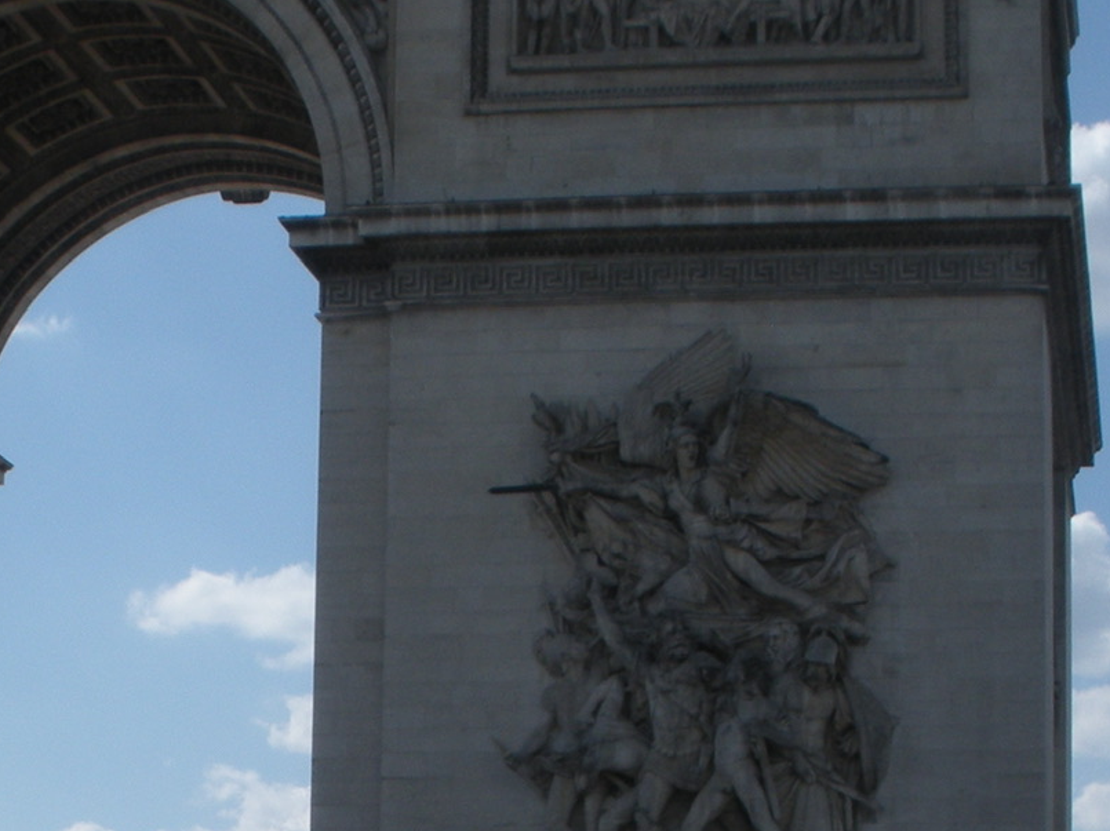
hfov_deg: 17.5
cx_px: 346
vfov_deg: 12.9
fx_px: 3590
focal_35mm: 112
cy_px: 977
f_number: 6.4
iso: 64
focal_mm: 7.7
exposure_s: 1/392
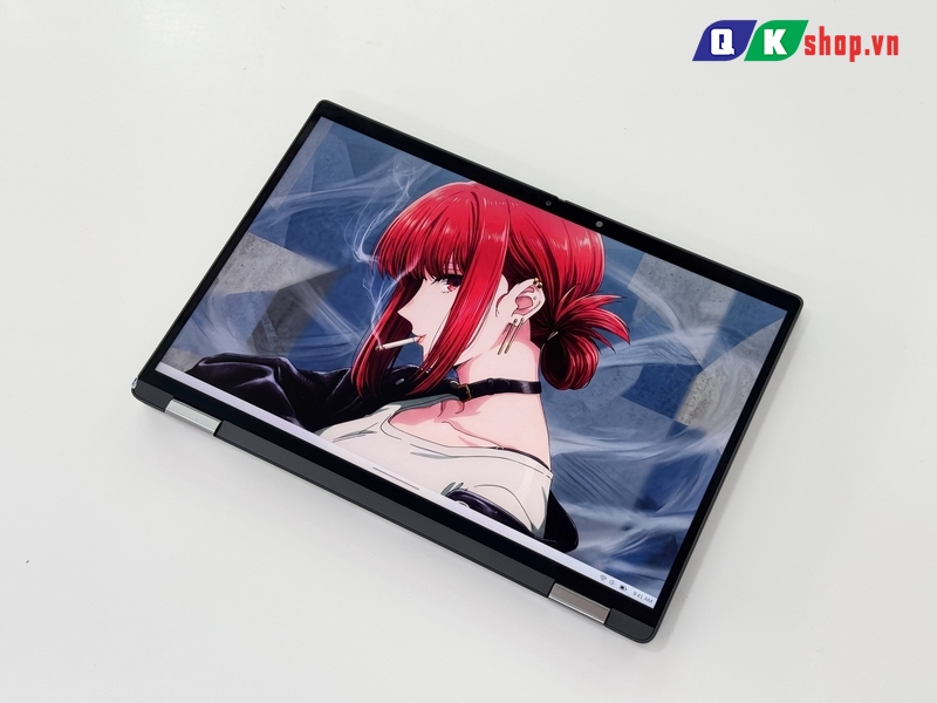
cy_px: 352
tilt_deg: -65.7
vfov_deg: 30.3
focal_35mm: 48
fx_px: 1299
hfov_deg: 39.7
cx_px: 468
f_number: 1.78
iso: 50
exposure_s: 1/100
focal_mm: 6.76
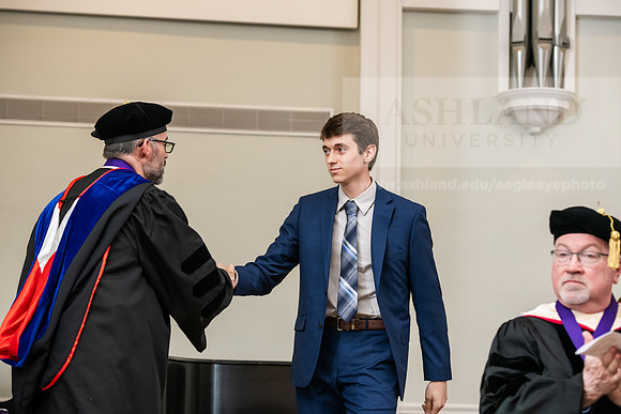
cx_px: 310
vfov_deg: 13.4
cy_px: 207
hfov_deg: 20.0
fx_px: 1760
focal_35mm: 102
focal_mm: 102
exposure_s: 1/200
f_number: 4.5
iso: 1600
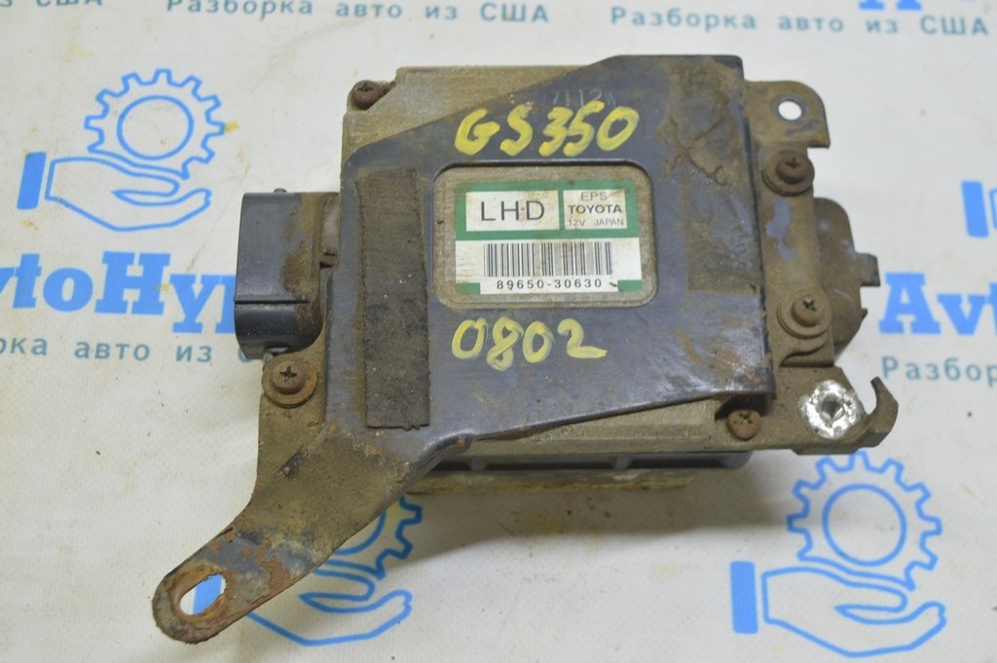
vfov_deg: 28.9
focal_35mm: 46
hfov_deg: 42.4
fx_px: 1287
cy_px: 332
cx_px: 498
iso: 400
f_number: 5.6
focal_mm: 31
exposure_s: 1/20
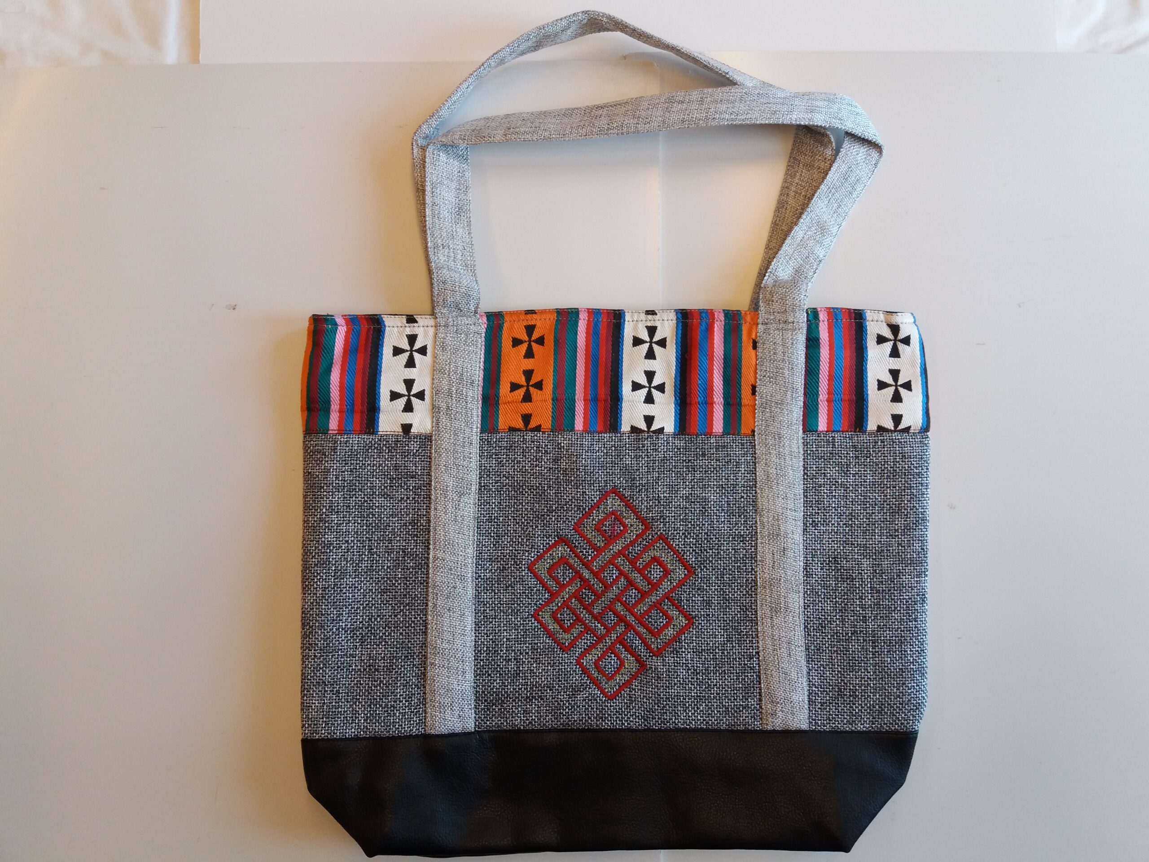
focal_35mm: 28
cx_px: 574
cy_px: 431
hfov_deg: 63.4
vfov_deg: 49.7
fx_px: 929
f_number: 1.9
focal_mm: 3.7
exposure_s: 1/100
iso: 100
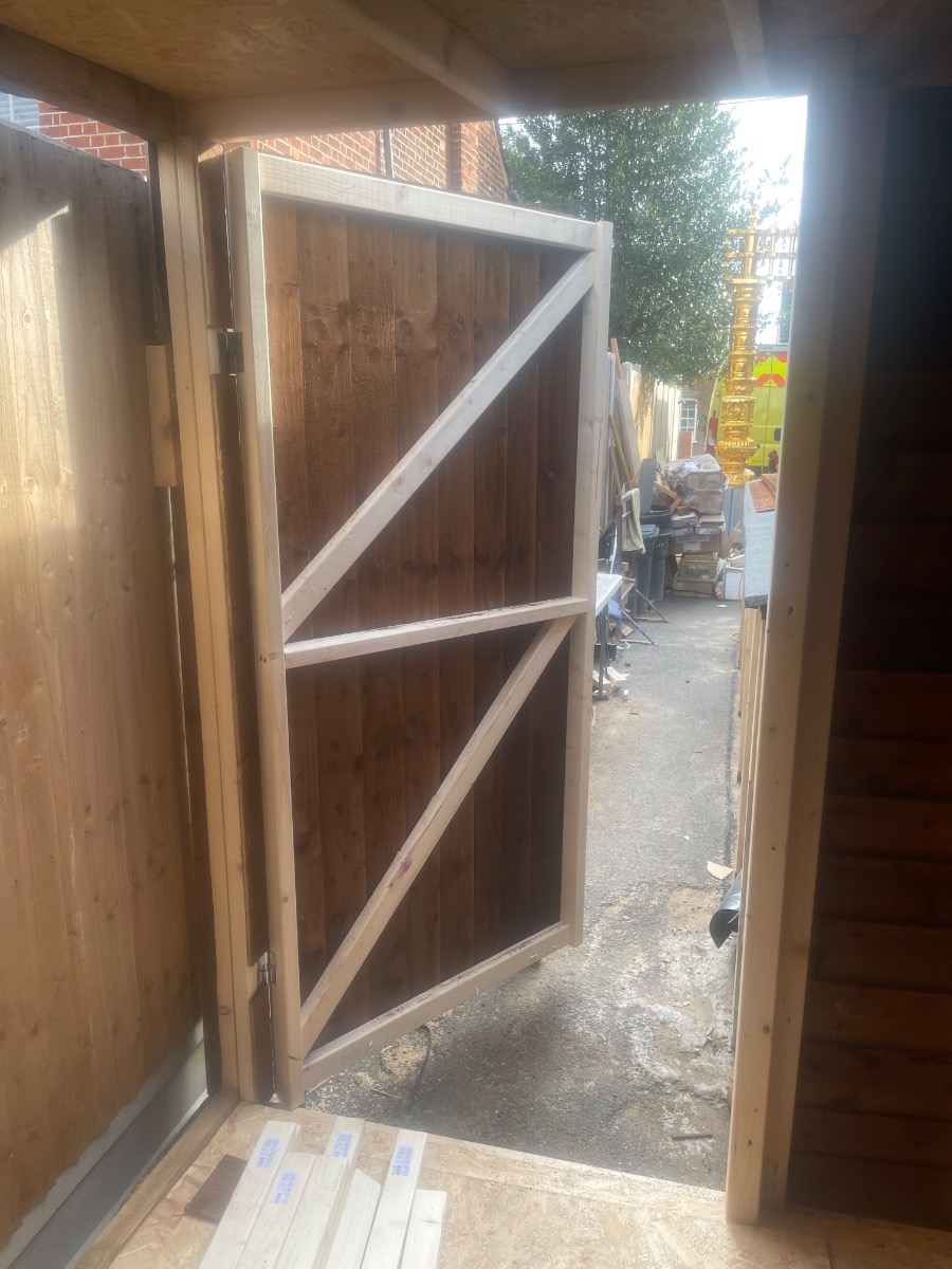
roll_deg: +0.1
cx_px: 476
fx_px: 953
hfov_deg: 53.1
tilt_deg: -12.6
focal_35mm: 26
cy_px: 634
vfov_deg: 67.3
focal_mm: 4.2
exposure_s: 1/128
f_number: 1.6
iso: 32
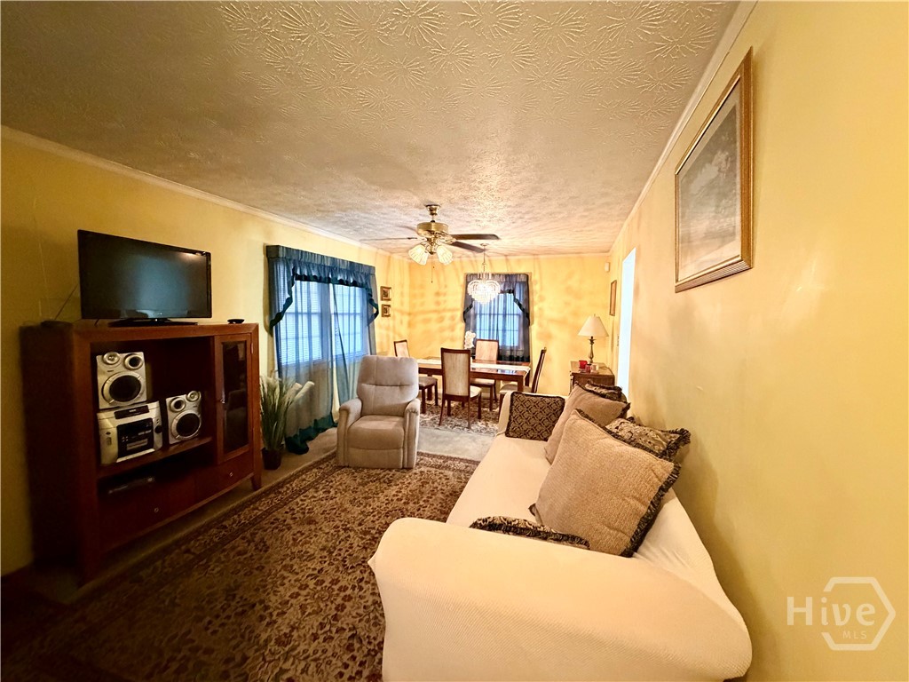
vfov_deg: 85.7
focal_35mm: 14
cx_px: 454
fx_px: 368
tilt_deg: -4.0
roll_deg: -0.5
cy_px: 341
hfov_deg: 102.1
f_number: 2.2
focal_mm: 2.22
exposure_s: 1/40
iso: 1000
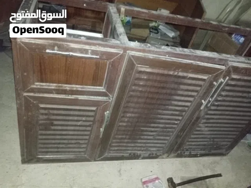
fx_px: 203
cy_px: 94
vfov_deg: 49.7
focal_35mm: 28
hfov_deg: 63.4
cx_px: 126
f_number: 1.8
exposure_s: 1/16.7
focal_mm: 4.25
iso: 2041
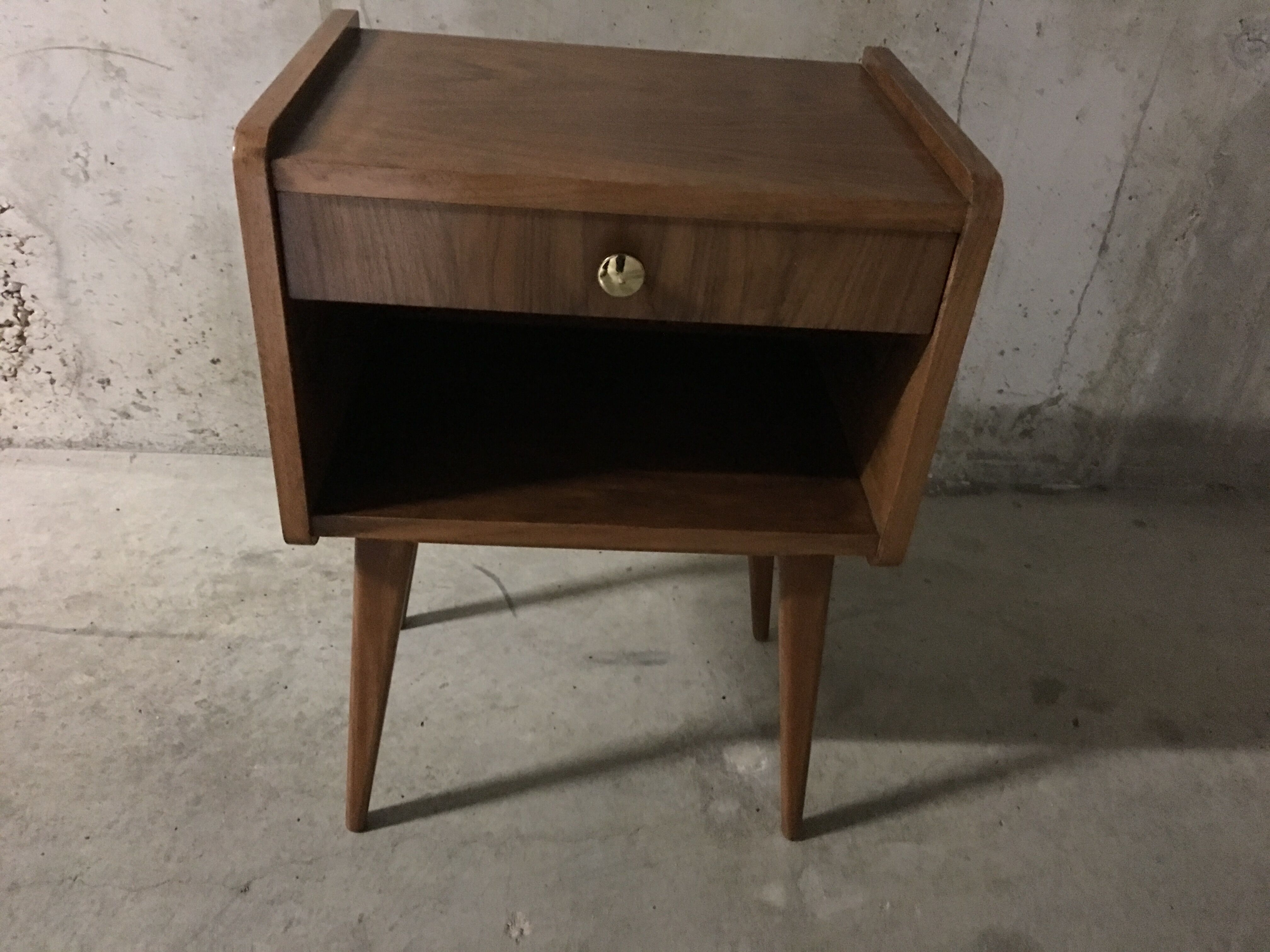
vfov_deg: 48.2
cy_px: 476
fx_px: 1064
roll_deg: -5.6
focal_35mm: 29
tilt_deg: -33.3
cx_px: 635
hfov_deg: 61.7
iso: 250
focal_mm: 4.15
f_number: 2.2
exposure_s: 1/4
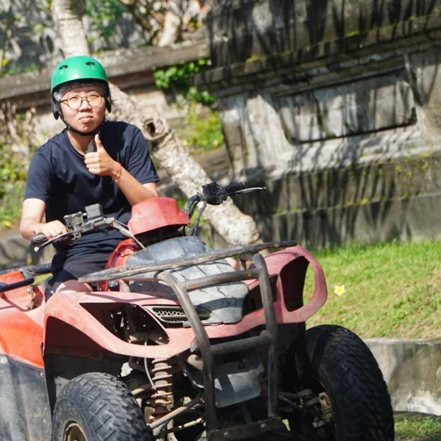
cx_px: 91
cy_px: 237
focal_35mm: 159
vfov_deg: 11.0
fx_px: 2288
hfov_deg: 11.0
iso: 100
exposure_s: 1/500
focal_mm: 73
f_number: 4
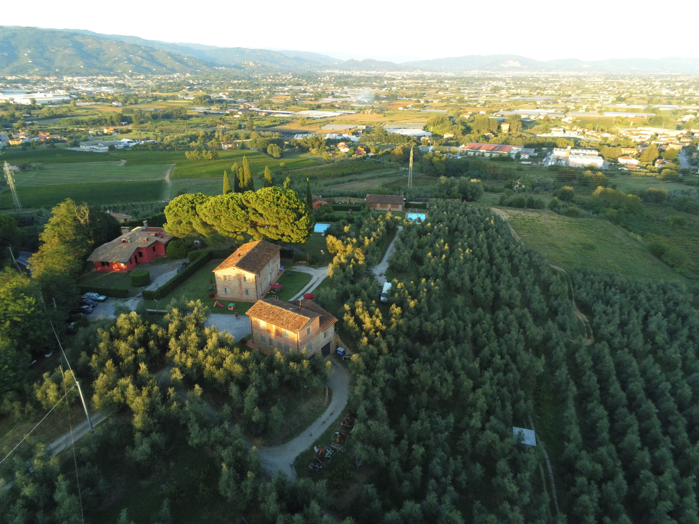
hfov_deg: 73.9
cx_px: 350
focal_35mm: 23
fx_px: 464
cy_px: 262
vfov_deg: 58.9
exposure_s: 1/240
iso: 140
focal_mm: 4
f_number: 2.4
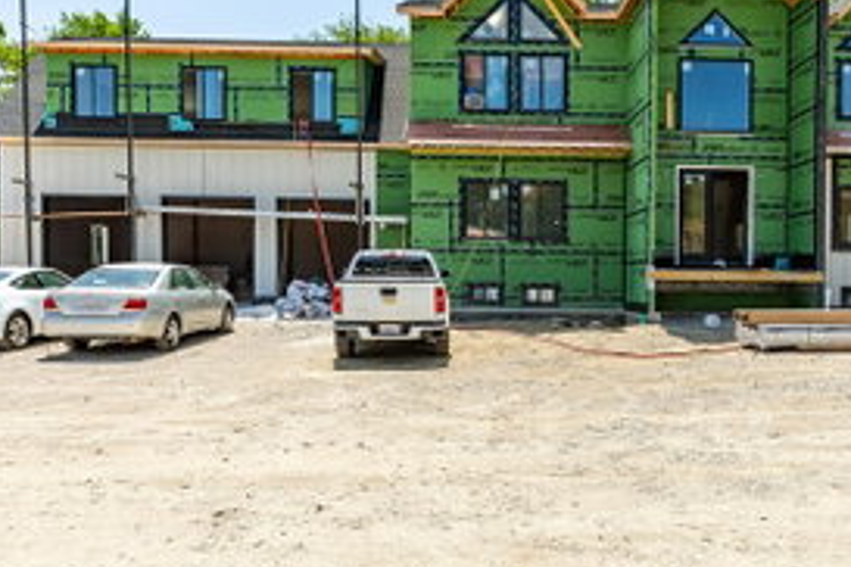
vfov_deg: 42.3
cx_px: 533
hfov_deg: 61.1
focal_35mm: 30
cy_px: 145
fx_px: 709
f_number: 6.3
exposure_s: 1/320
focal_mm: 16
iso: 100
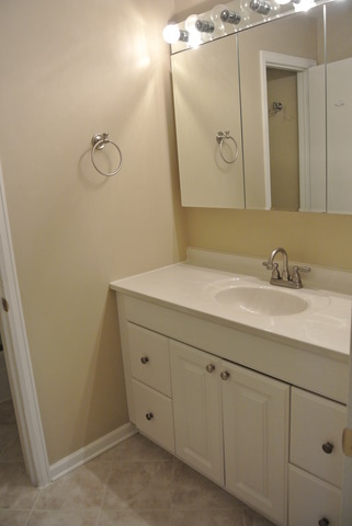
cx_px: 176
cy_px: 263
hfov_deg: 48.0
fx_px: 395
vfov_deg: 67.3
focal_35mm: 27
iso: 640
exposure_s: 1/60
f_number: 3.5
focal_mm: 10
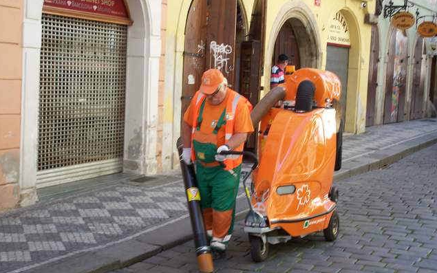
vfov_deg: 20.6
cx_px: 217
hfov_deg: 32.5
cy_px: 153
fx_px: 750
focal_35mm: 63
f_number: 3.2
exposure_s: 1/80
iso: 64
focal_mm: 12.6
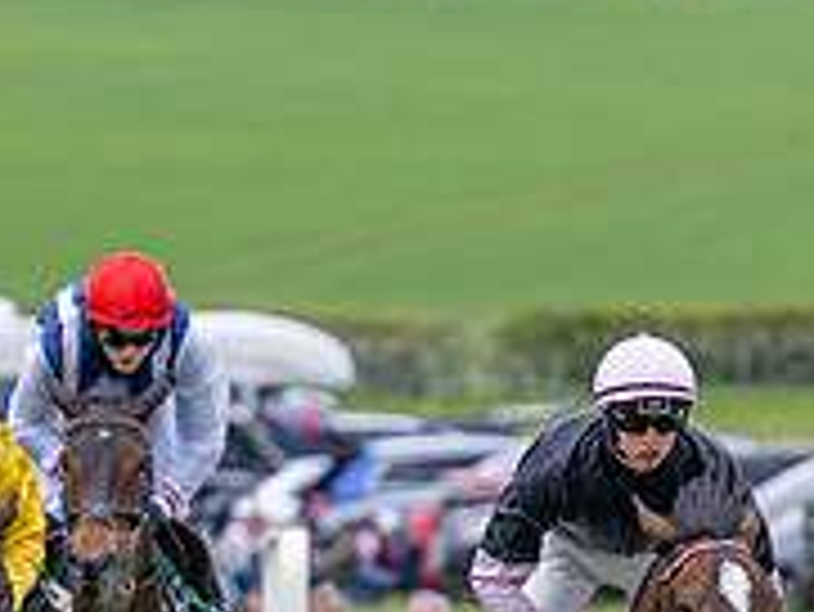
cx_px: 57
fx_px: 24354
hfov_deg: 1.9
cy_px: 565
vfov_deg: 1.4
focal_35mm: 1035
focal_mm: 140
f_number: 2.8
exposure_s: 1/1600
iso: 200
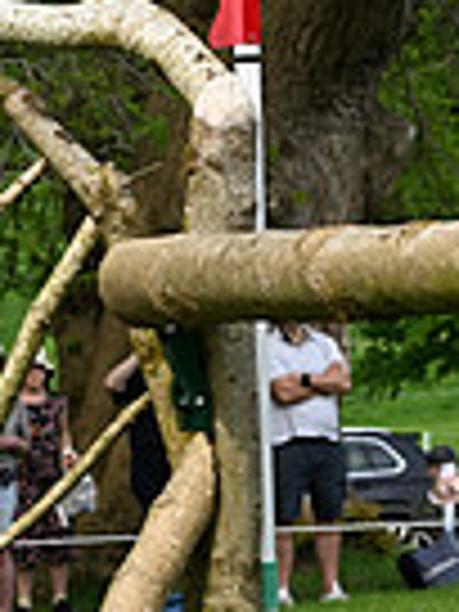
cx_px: 1084
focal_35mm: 287
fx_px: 5074
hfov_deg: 5.0
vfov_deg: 6.9
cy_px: -74
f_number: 5
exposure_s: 1/1250
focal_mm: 70
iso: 360
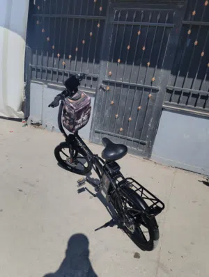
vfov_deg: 73.8
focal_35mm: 23
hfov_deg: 59.0
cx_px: 104
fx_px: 185
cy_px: 138
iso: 50
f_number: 1.6
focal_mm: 6.14
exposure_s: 1/637
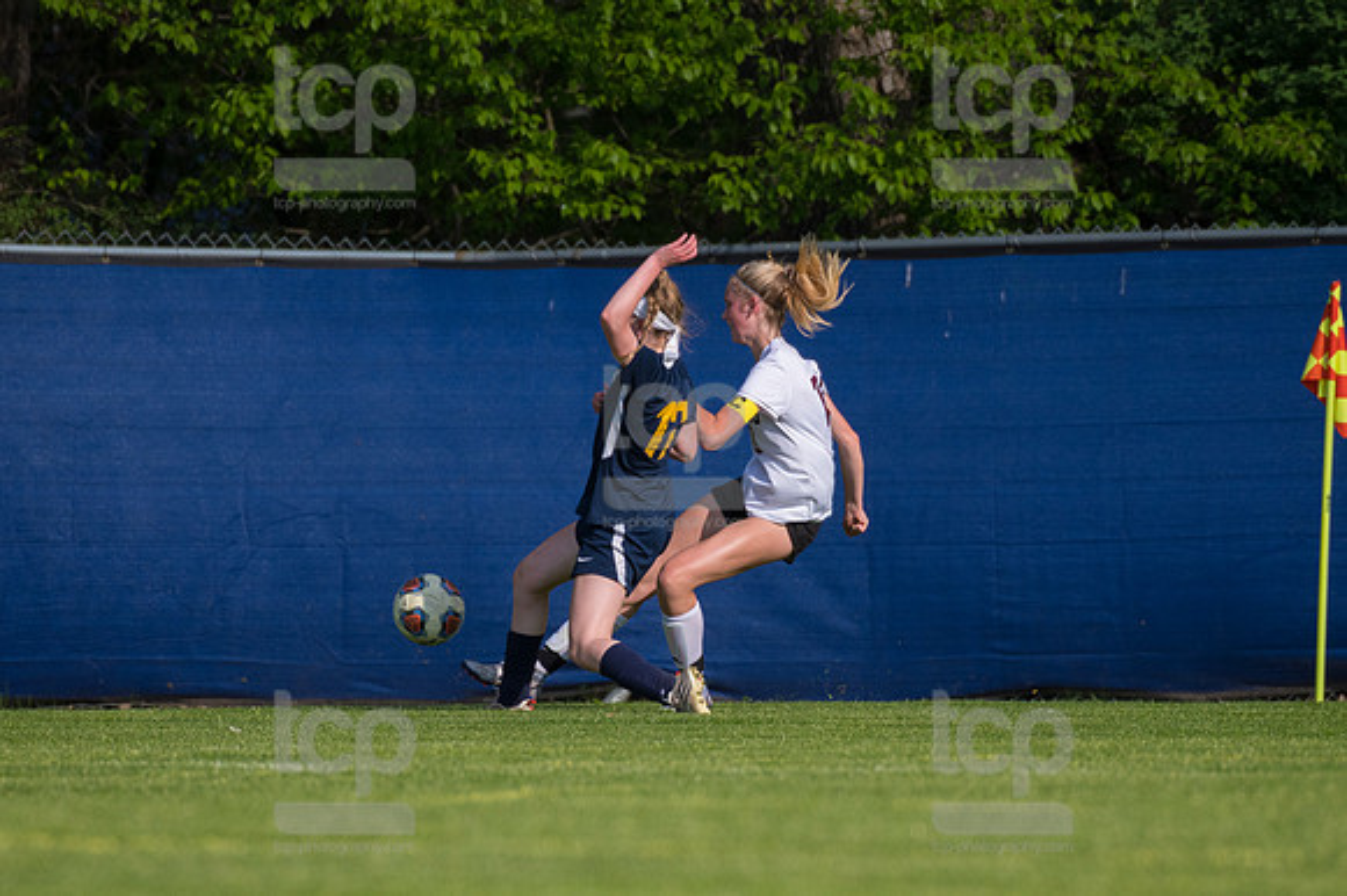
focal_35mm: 660
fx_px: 24680
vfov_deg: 2.1
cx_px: 674
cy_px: 448
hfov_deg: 3.1
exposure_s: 1/2000
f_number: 5.6
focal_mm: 440
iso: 400
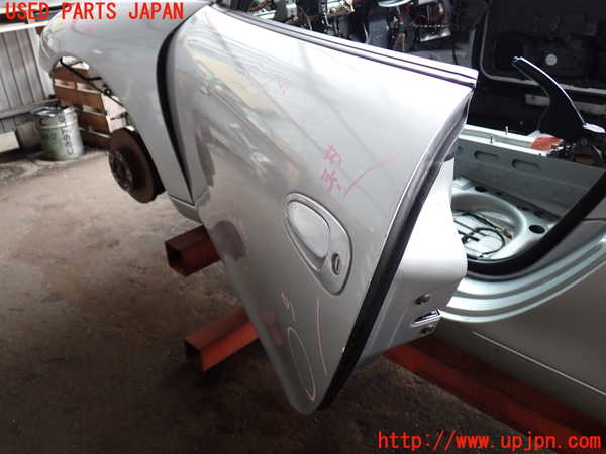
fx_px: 560
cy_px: 227
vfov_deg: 44.2
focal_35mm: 32
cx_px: 303
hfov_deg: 56.8
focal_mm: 5.79
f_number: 2.4
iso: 125
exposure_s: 1/60
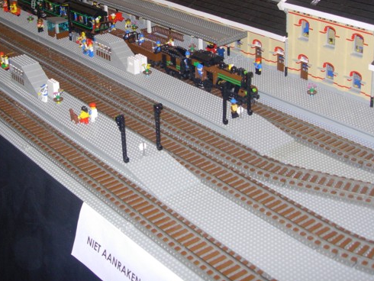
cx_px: 162
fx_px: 670
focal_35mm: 62
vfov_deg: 23.4
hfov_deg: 31.1
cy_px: 69
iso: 79
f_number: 2.8
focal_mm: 7.8
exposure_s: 1/64
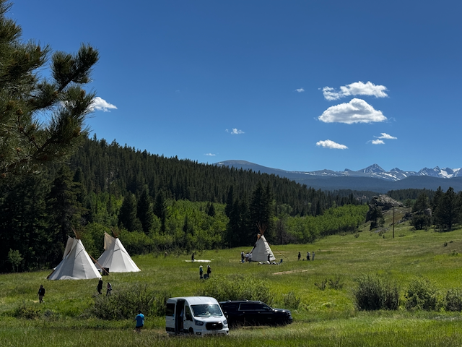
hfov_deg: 39.7
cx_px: 231
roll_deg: -2.1
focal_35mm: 48
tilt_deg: +3.4
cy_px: 174
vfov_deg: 30.3
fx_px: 641
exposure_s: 1/6410
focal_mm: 6.76
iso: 64
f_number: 1.78
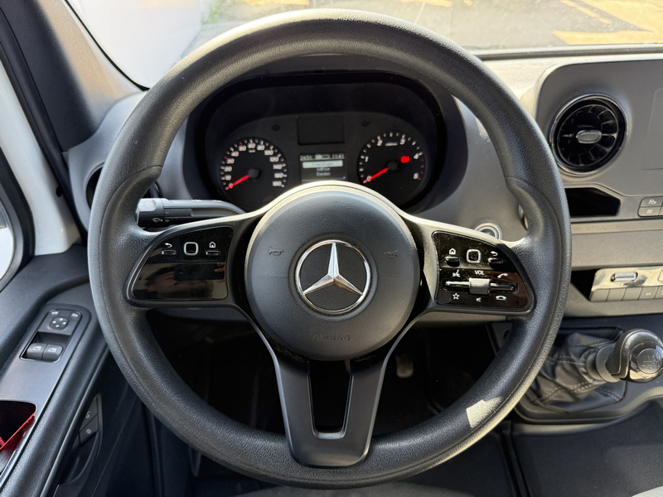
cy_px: 248
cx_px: 332
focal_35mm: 24
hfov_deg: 71.6
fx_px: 460
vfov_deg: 56.8
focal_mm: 6.76
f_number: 1.78
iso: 200
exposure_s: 1/148
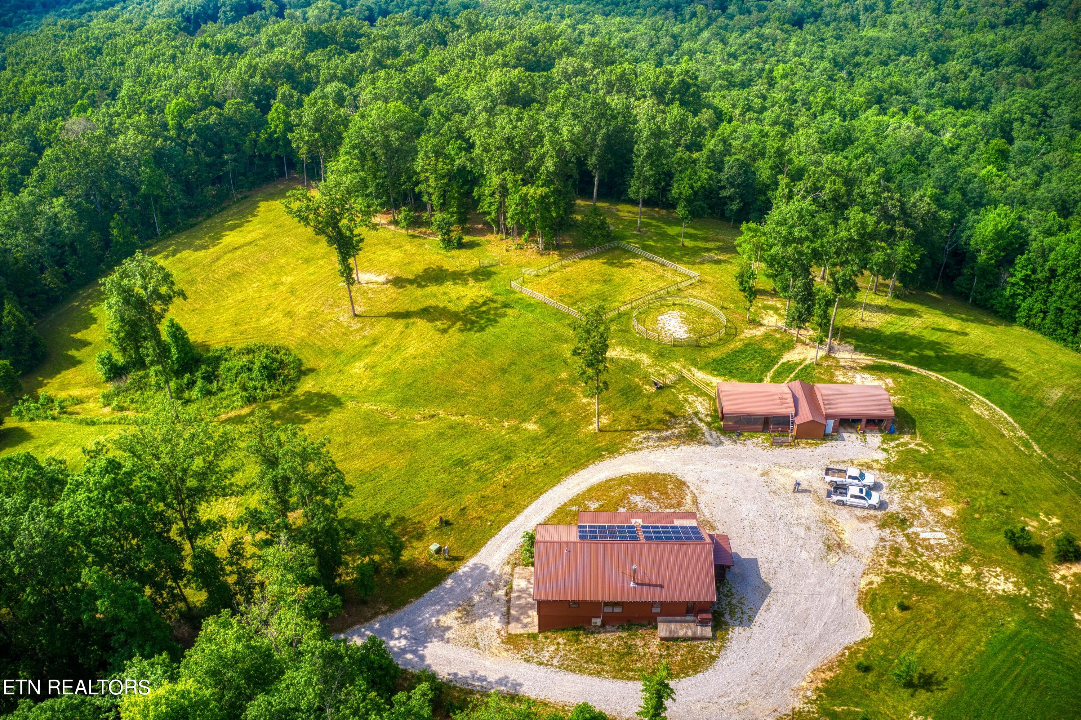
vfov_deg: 46.4
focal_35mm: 28
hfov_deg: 65.5
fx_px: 840
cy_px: 360
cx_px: 540
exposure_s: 1/40
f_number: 4.5
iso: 100
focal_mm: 10.26
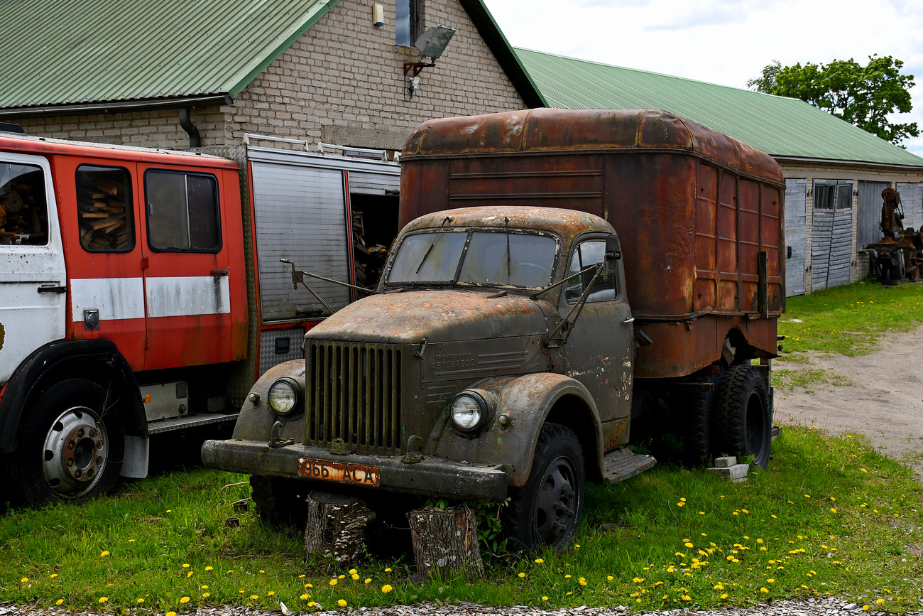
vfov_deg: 33.4
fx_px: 1026
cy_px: 308
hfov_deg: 48.5
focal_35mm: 40
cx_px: 462
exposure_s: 1/640
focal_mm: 27
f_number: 6.3
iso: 200
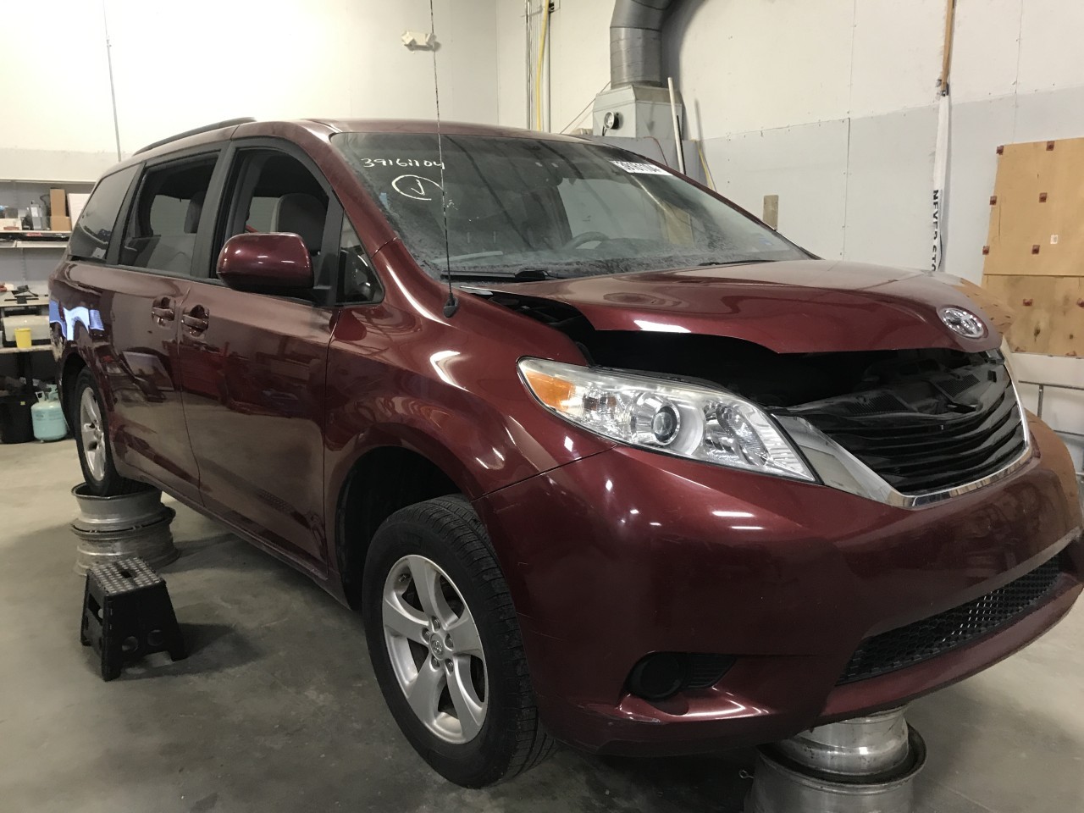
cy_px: 406
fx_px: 877
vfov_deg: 49.7
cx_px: 542
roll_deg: +0.0
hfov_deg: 63.4
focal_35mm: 28
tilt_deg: -11.9
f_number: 1.8
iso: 50
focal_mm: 3.99
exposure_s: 1/15
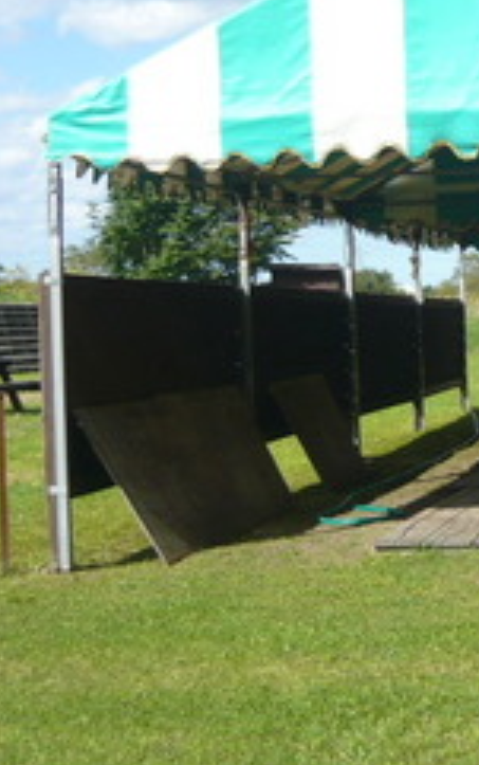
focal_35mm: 85
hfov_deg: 14.7
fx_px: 1772
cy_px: 271
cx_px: 634
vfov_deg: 24.3
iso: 100
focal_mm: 5.5
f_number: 8
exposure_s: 1/160
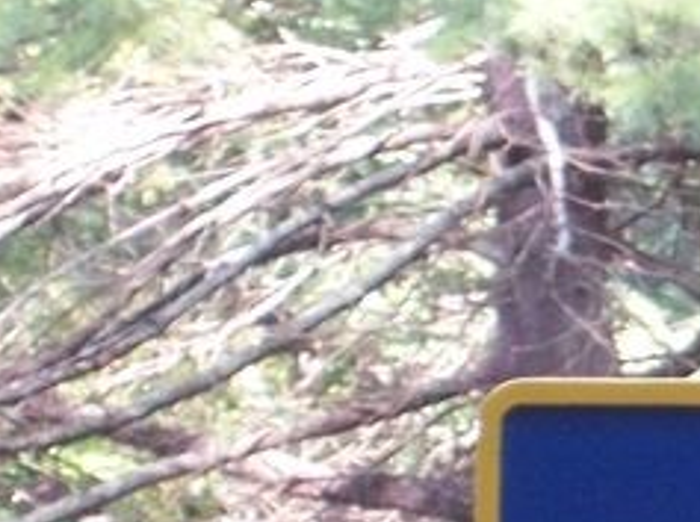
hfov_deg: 5.7
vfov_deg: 4.3
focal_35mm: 345
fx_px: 6966
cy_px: 687
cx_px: 1173
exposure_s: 1/30
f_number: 4.6
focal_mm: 16.8
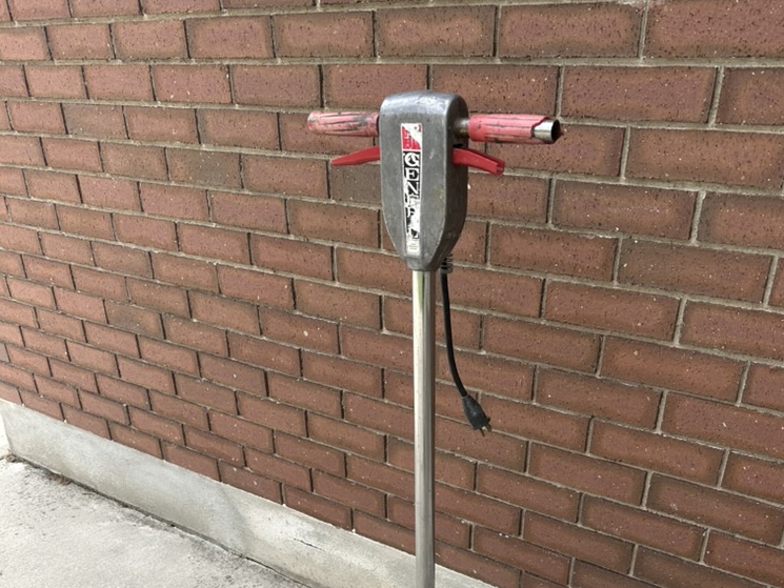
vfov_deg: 40.3
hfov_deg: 55.3
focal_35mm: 33
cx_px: 401
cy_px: 509
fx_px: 748
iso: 80
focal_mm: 6.86
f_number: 1.78
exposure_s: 1/1183
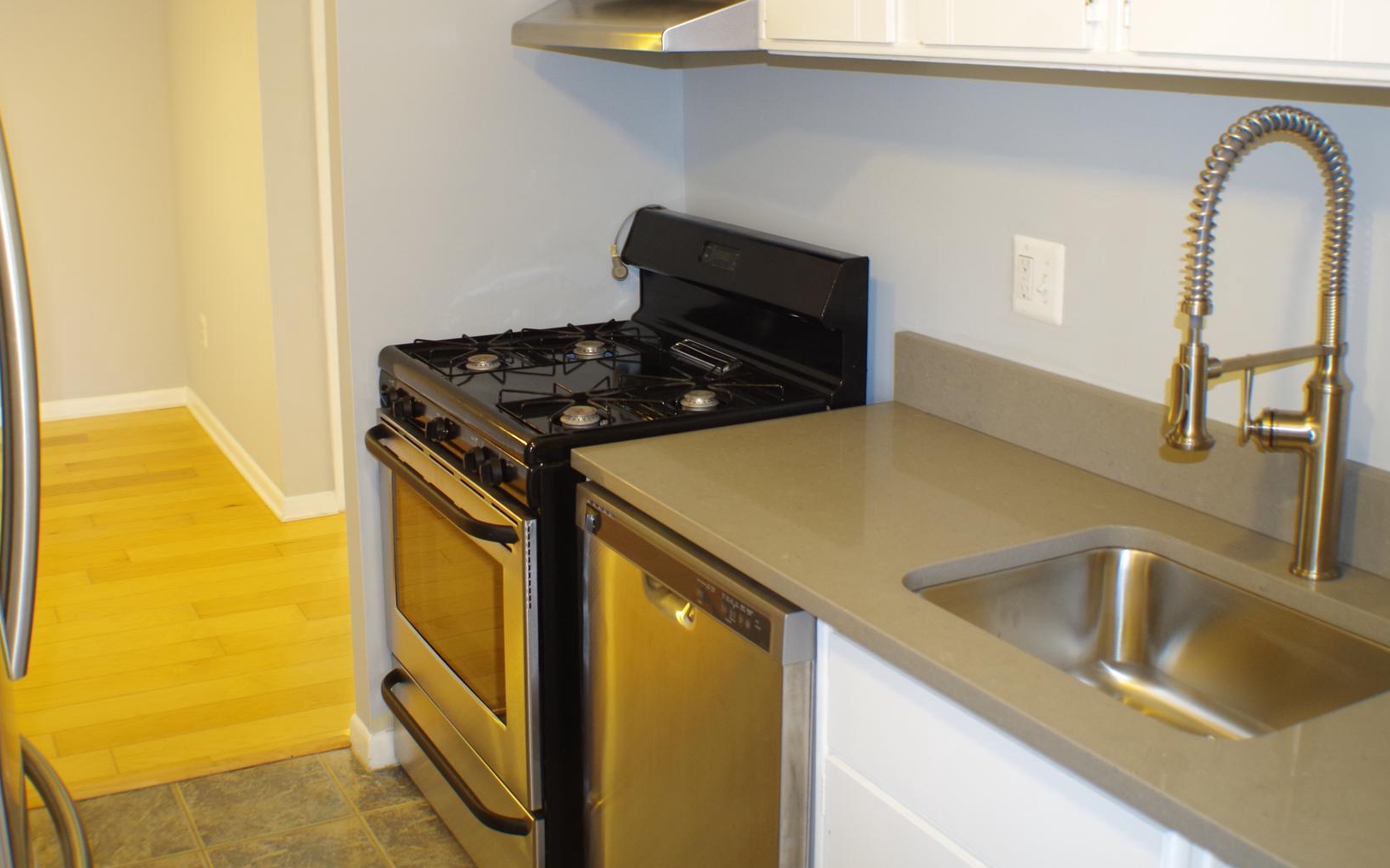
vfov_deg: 25.7
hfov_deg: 40.3
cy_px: 296
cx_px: 627
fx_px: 1894
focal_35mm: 50
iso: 400
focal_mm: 26.25
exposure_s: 1/25
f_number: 4
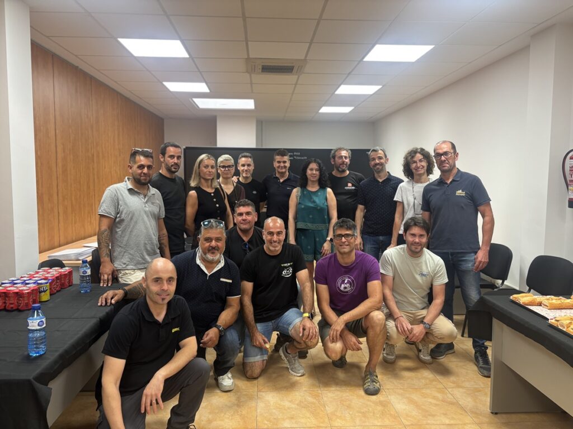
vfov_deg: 53.1
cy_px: 214
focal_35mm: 26
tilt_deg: -3.8
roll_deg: -0.1
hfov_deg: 67.3
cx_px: 286
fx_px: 430
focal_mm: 5.96
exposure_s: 1/50
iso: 100
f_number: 1.6
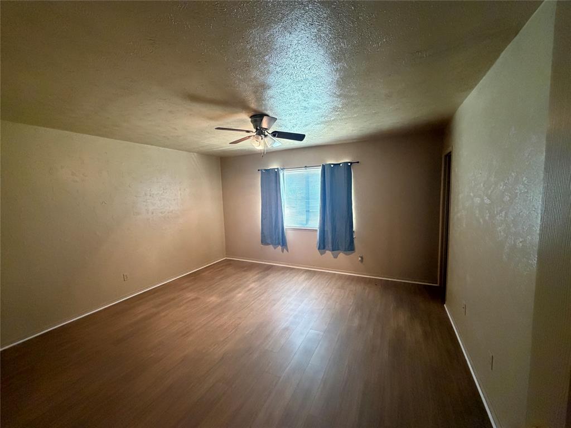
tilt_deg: -4.4
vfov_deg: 85.7
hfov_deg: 102.1
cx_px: 286
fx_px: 231
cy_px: 214
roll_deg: +2.1
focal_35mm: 14
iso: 800
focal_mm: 2.22
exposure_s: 1/60
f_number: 2.2
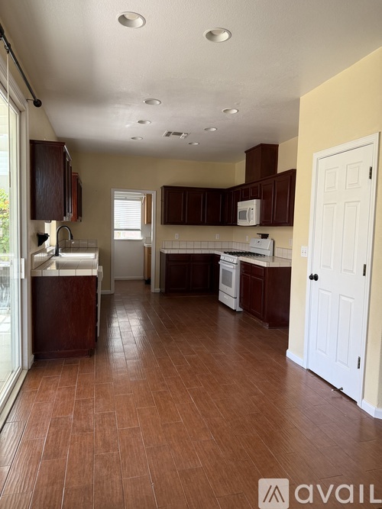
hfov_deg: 56.8
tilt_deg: -2.1
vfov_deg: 71.6
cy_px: 254
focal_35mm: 24
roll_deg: -0.4
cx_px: 191
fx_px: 353
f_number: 1.78
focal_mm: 6.76
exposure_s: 1/156
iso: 160
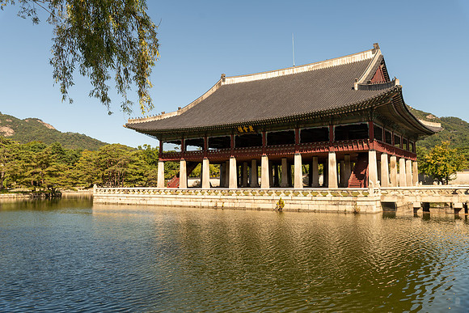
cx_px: 234
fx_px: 404
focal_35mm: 31
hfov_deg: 60.3
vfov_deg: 42.3
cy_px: 156
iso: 64
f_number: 4.5
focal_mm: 31
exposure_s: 1/640
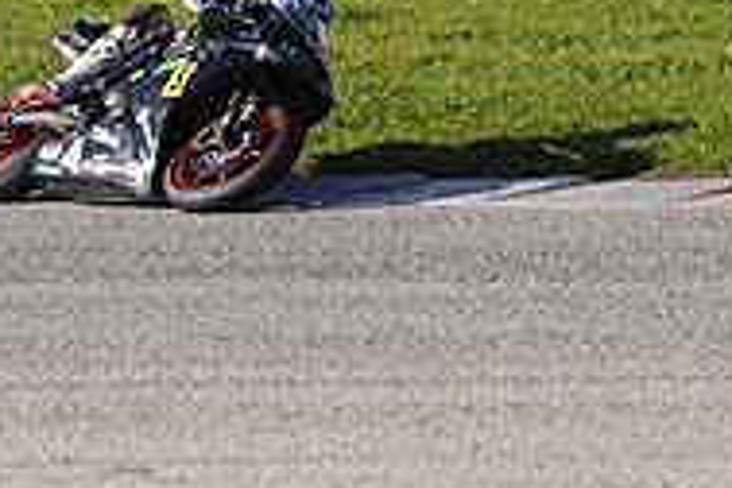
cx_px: -163
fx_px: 4316
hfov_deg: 9.6
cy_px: -17
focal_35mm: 212
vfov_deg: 6.4
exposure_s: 1/800
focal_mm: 55
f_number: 5.6
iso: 200
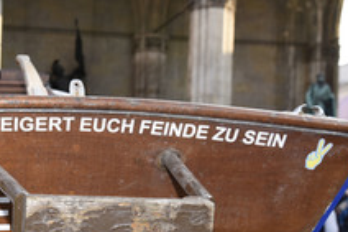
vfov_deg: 16.0
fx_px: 821
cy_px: 181
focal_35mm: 85
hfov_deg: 23.4
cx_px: 42
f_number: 6.3
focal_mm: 40
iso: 320
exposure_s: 1/160
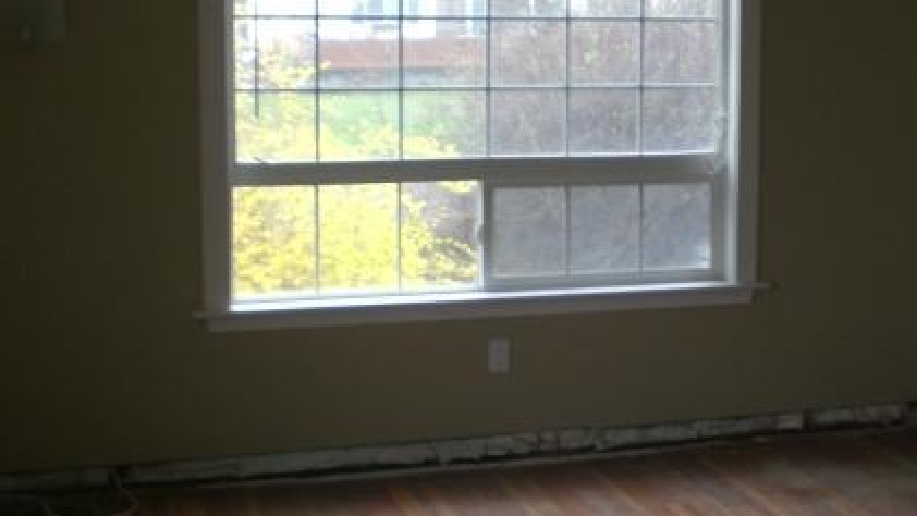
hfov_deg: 33.0
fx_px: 1532
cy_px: 174
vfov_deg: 19.1
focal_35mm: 63
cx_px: 610
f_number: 3.1
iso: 100
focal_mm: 6.3
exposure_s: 1/60
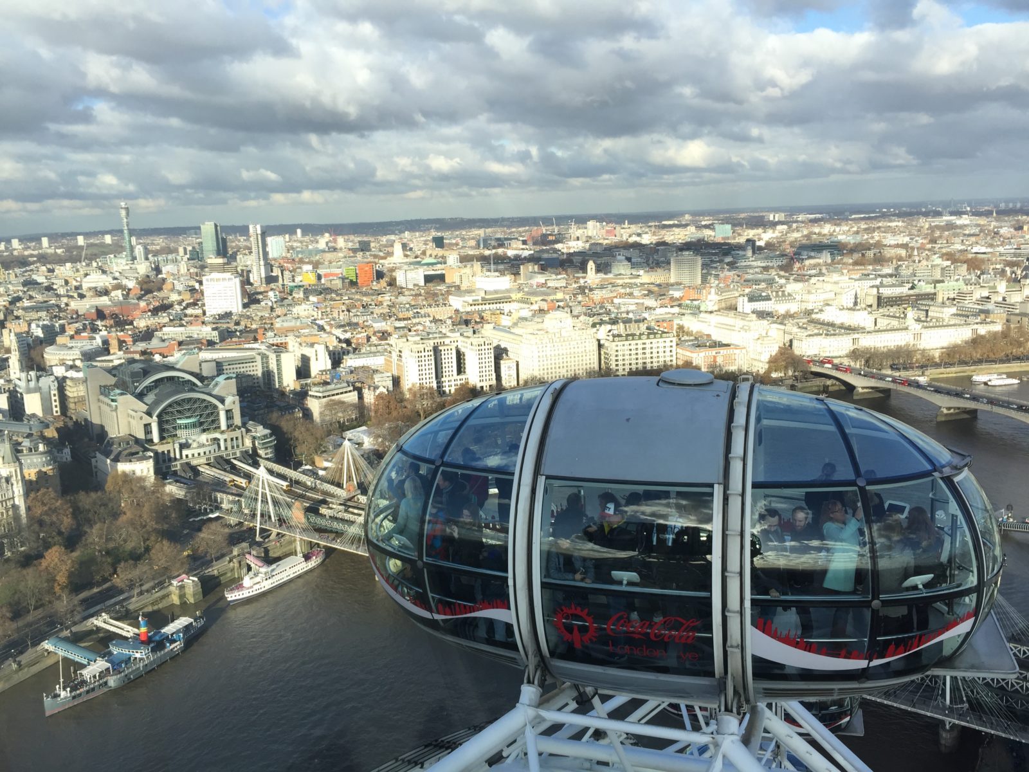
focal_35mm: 29
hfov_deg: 61.7
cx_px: 514
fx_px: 862
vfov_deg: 48.2
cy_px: 386
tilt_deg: -11.2
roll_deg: +1.9
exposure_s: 1/807
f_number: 2.2
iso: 32
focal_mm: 4.15
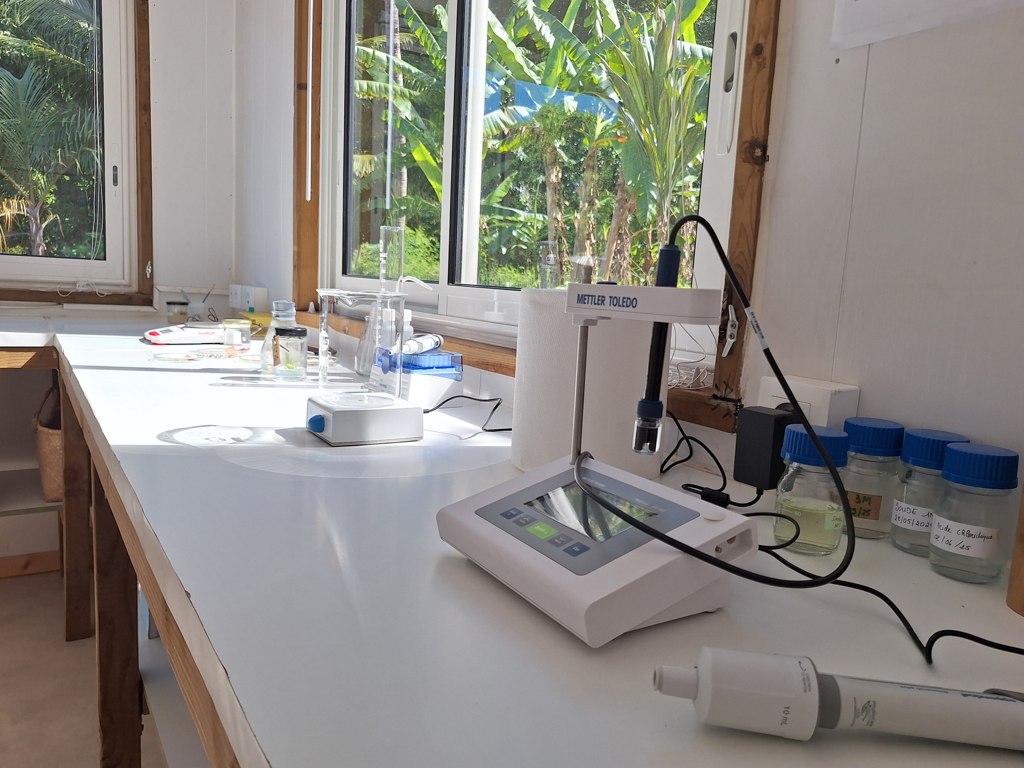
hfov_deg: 71.6
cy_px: 387
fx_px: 710
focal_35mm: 24
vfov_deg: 56.8
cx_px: 506
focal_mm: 5.54
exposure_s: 1/689
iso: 40
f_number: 1.8
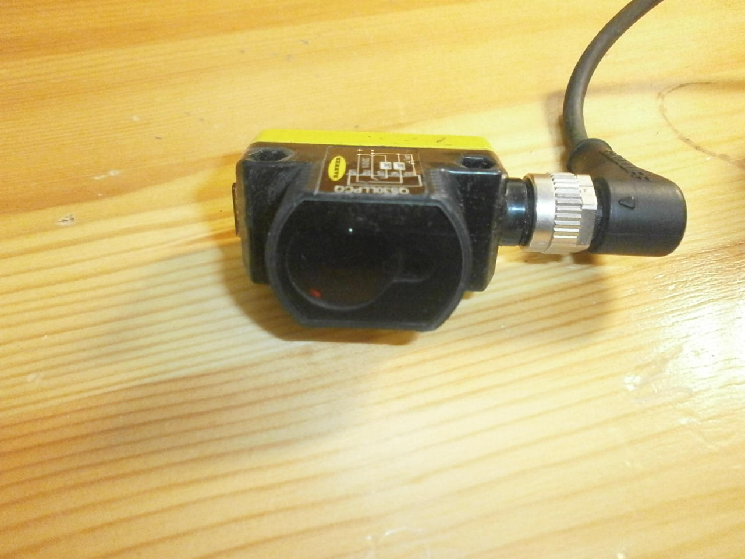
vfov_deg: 51.4
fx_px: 581
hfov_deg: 65.3
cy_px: 280
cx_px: 372
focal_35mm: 27
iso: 800
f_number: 2.9
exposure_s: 1/60
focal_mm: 4.8
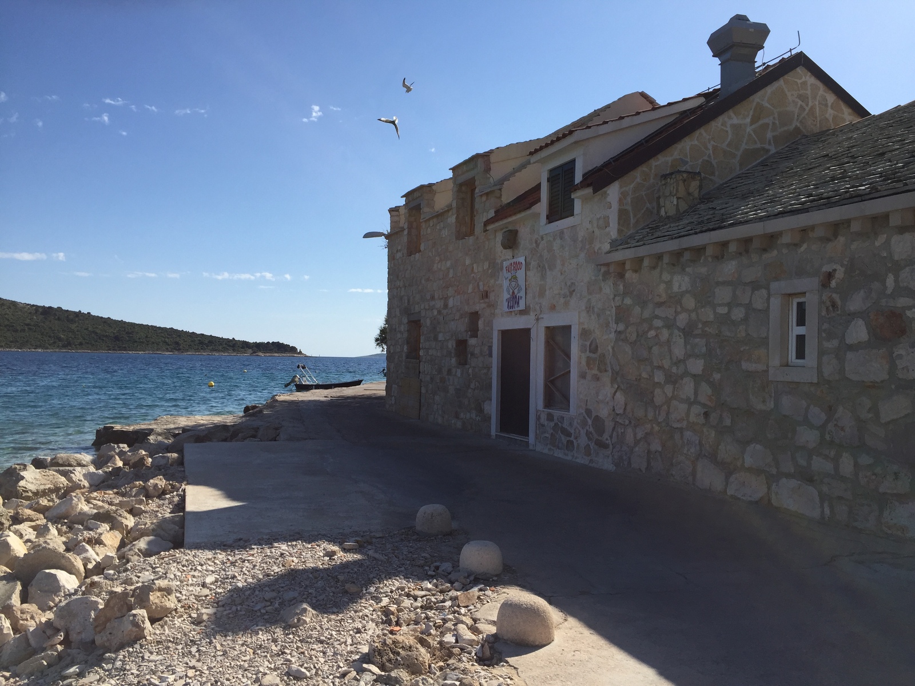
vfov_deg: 48.2
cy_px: 343
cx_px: 458
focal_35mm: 29
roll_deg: -1.5
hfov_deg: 61.7
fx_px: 767
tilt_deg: +2.1
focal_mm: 4.15
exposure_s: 1/2639
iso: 32
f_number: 2.2
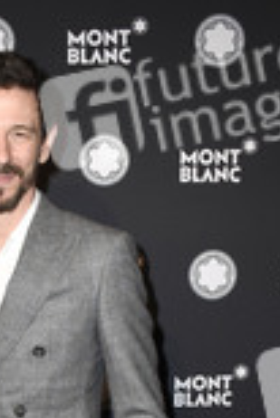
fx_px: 815
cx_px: -68
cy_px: 513
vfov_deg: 25.6
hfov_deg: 18.4
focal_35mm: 70
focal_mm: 18
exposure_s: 1/125
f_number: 6.3
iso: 500
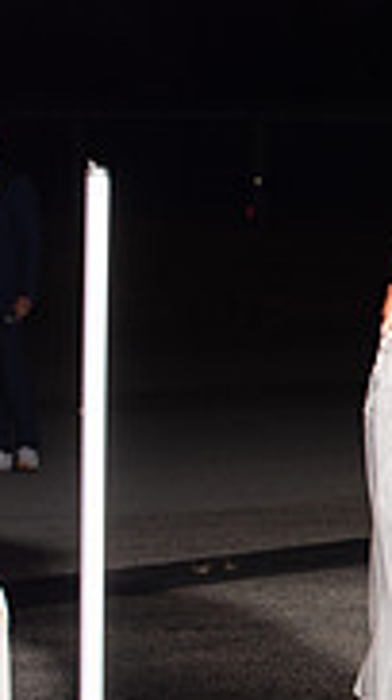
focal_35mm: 234
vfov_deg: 9.2
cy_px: 327
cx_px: 1099
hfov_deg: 5.0
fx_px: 4336
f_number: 6.3
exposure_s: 1/200
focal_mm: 70
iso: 1000
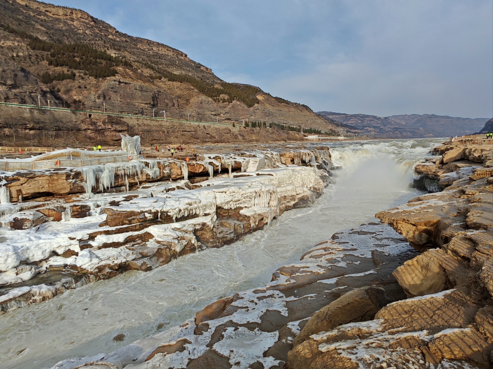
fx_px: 214
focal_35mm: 15
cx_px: 246
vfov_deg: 81.7
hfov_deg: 98.2
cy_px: 184
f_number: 2.2
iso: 50
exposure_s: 1/1111
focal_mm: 1.91
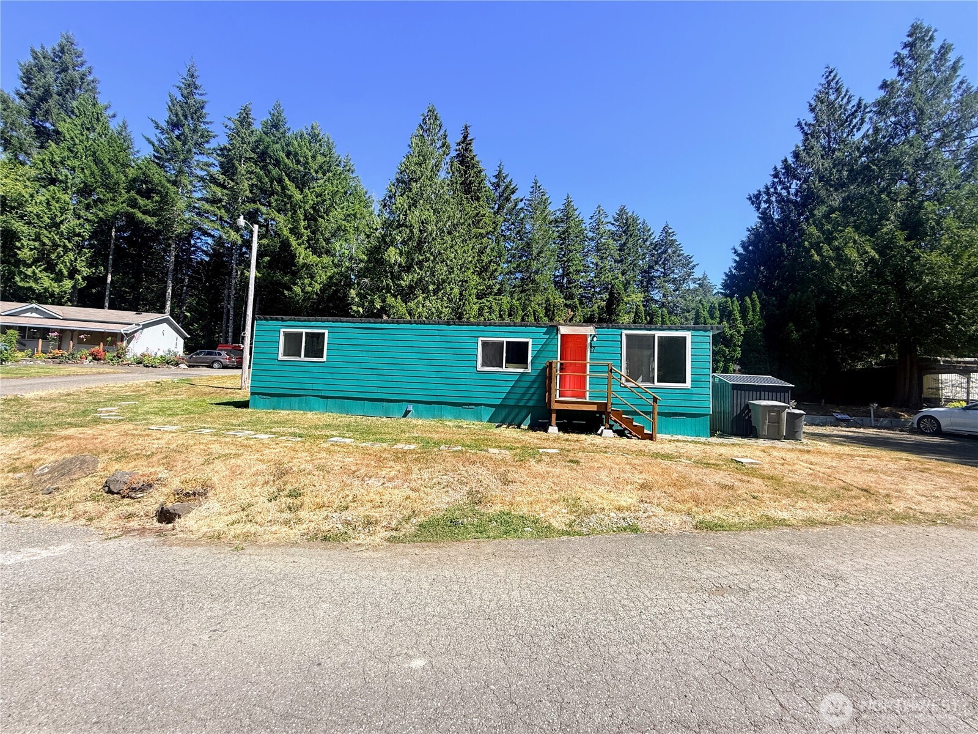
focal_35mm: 14
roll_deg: -2.5
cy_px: 367
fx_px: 396
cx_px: 489
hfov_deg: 102.1
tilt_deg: +3.4
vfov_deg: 85.7
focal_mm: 2.22
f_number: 2.2
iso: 50
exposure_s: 1/779
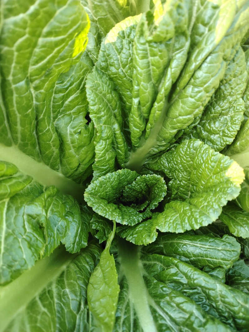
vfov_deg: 71.6
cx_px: 124
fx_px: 230
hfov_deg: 56.8
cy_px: 166
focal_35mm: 24
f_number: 1.75
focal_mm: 5.25
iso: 347
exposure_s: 1/100
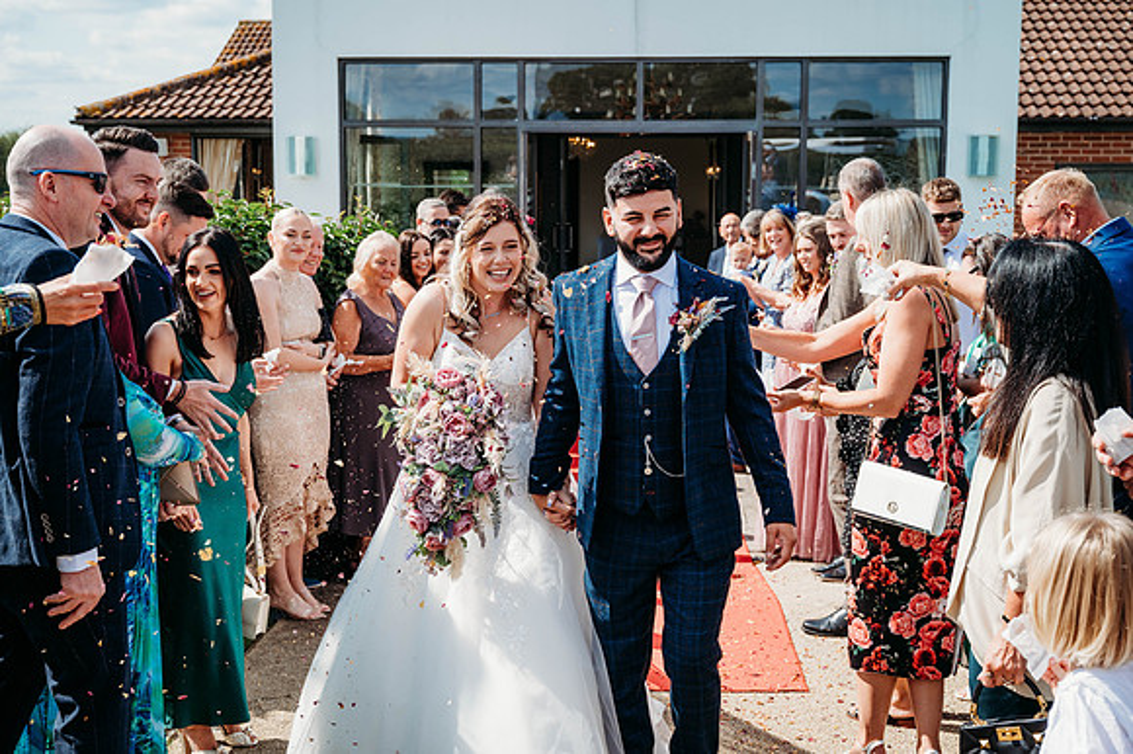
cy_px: 377
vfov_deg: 28.6
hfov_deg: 41.9
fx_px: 1478
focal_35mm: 47
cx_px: 566
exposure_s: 1/800
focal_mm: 47
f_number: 5
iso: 220
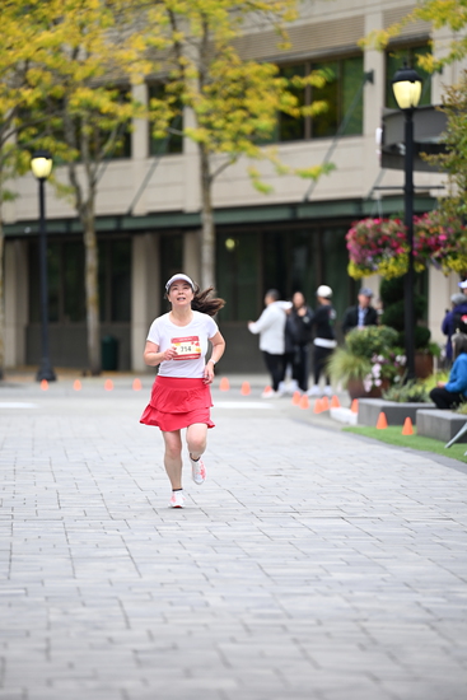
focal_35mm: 200
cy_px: 350
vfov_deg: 10.3
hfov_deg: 6.9
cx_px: 234
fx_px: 3889
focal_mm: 200
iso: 640
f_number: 2.8
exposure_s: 1/2000
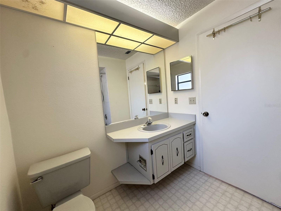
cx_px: 140
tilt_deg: -4.0
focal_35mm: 14
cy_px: 106
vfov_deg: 85.7
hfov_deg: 102.1
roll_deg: +4.0
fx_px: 114
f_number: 2.2
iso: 200
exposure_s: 1/120
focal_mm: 2.22
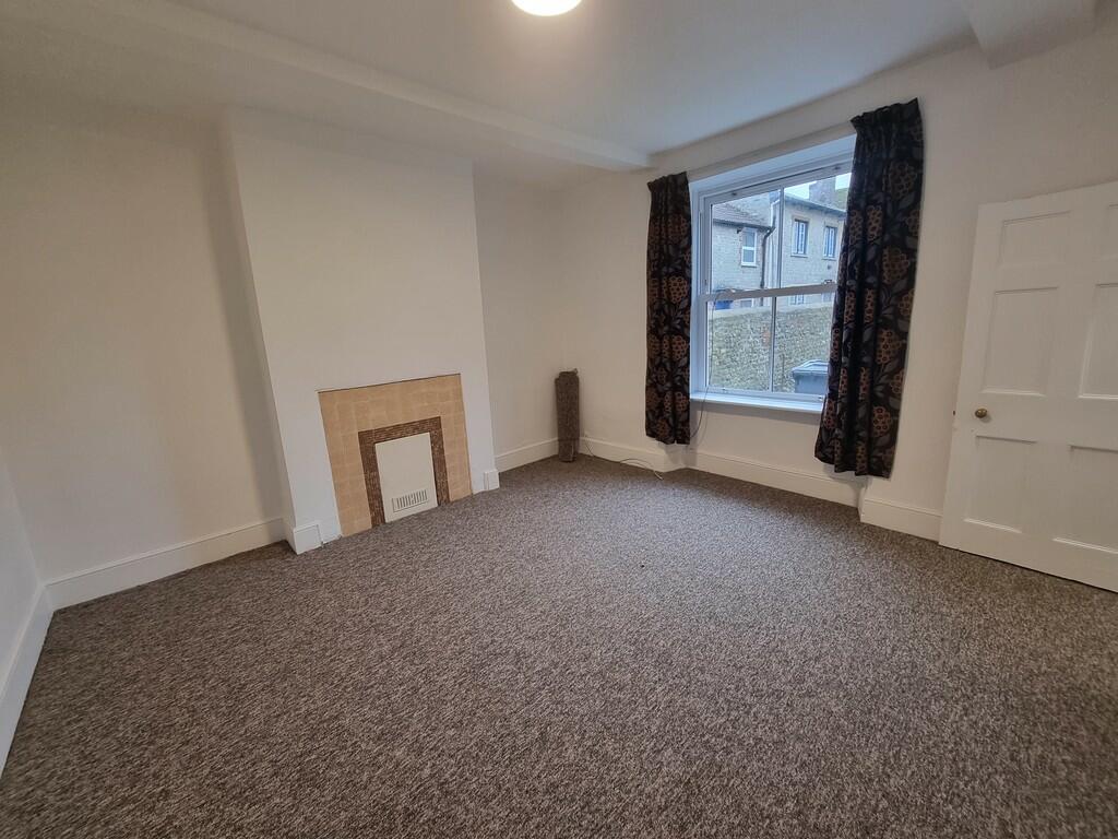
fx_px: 420
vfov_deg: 89.9
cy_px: 420
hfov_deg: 106.2
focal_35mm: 13
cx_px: 559
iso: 200
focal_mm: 2.2
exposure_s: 1/50
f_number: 2.2
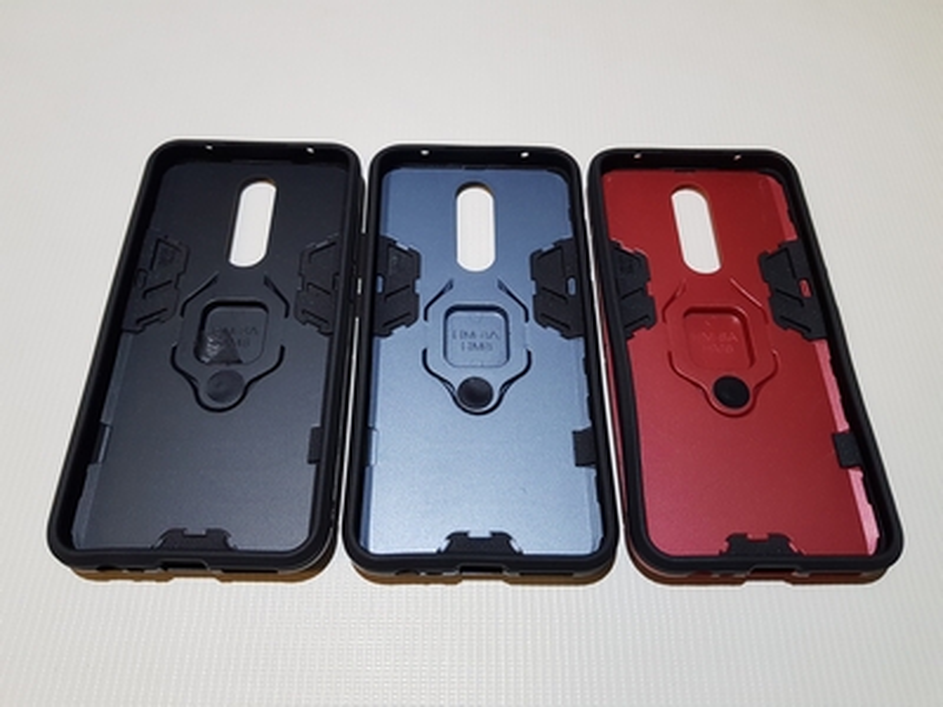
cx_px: 472
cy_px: 354
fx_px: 708
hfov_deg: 67.3
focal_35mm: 26
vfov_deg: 53.1
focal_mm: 4.2
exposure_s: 1/50
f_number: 1.7
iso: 200
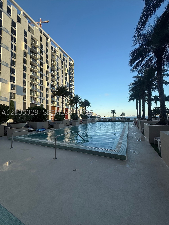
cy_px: 112
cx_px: 84
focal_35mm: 14
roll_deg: +0.9
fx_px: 91
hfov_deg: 85.7
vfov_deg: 102.1
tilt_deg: +4.2
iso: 50
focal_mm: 2.22
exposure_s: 1/928
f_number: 2.2
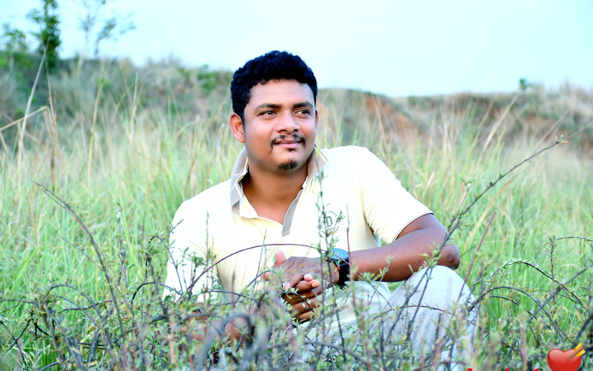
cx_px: 296
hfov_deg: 19.3
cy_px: 189
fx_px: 1746
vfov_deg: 12.1
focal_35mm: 108
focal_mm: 70
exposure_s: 1/80
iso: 320
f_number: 5
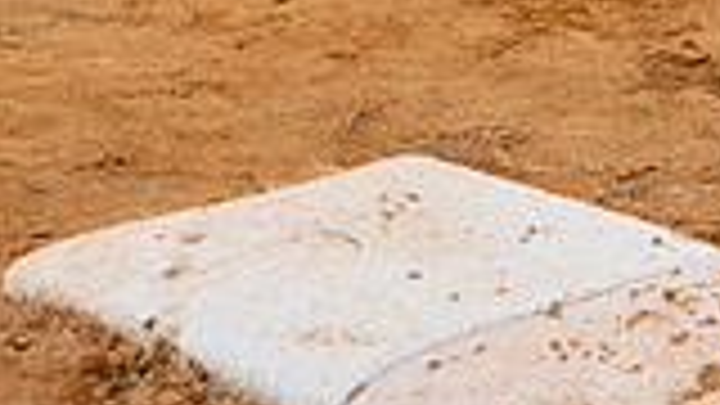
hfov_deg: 14.3
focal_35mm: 150
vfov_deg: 7.6
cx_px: 522
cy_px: -544
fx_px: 2864
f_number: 5
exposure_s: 1/250
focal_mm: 51
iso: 100
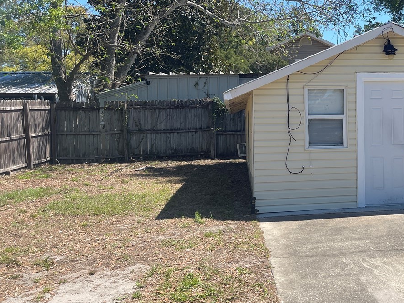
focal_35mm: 45
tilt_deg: -0.2
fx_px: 525
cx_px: 336
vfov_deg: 32.1
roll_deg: +0.2
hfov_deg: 40.0
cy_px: 130
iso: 32
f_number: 1.6
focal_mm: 5.1
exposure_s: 1/2717
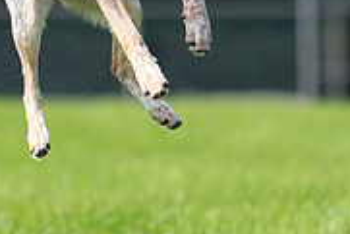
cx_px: 116
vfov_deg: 1.3
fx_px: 10012
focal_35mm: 1029
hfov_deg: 2.0
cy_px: -40
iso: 1600
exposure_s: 1/4000
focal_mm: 321
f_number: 6.3
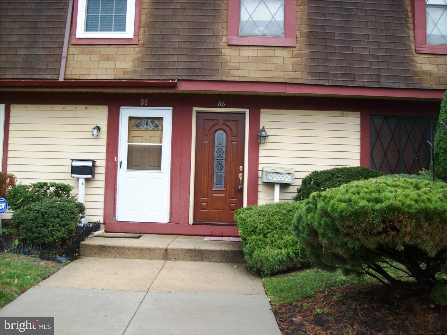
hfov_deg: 51.4
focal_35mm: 36
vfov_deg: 39.7
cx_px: 224
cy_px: 168
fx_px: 465
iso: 80
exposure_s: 1/193
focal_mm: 6
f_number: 2.7
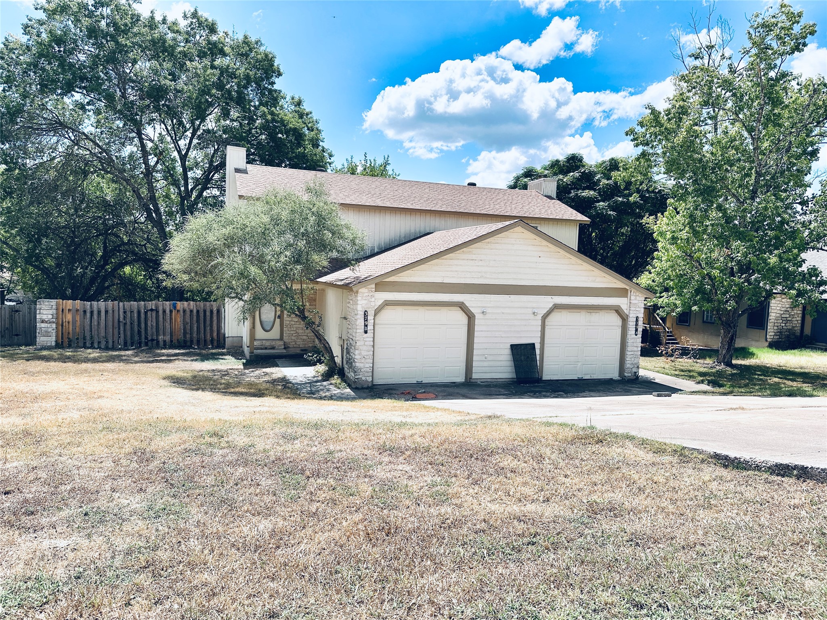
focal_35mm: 24
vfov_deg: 56.8
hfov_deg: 71.6
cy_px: 310
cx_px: 414
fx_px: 573
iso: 80
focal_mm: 6.86
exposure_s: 1/5000
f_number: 1.78
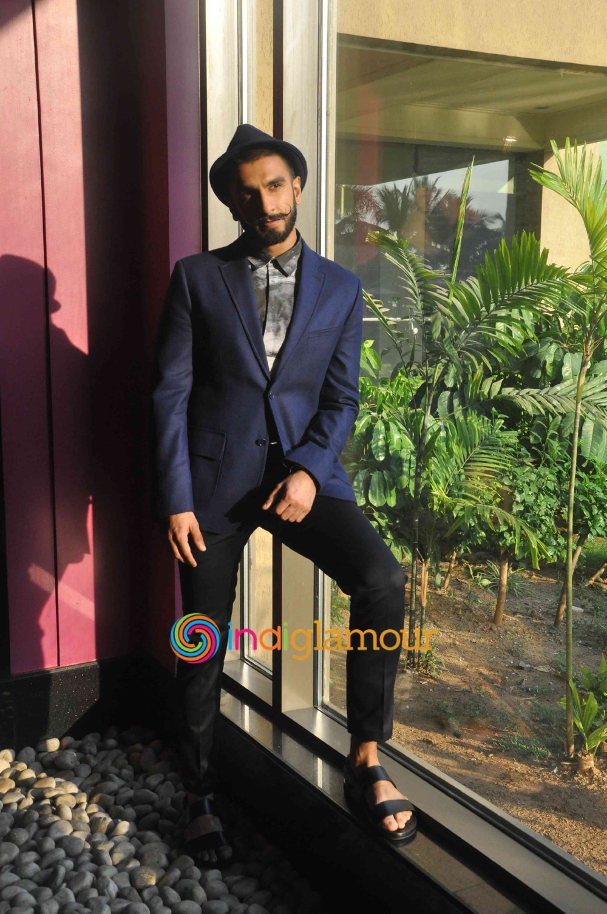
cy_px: 457
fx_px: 1065
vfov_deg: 46.5
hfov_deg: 31.8
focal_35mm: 42
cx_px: 304
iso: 1000
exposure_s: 1/160
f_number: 10
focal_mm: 28
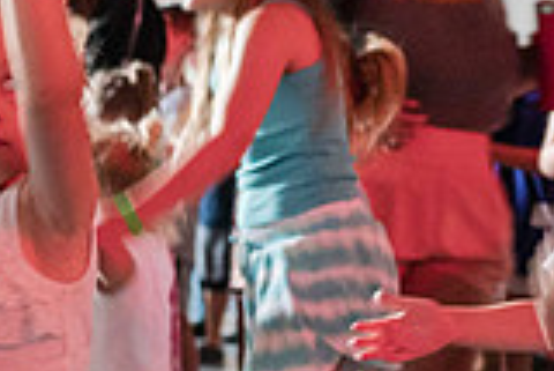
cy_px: 276
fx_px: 2079
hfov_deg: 13.8
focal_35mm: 135
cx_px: -379
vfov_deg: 10.2
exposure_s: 1/30
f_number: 2.8
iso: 6400
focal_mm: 35
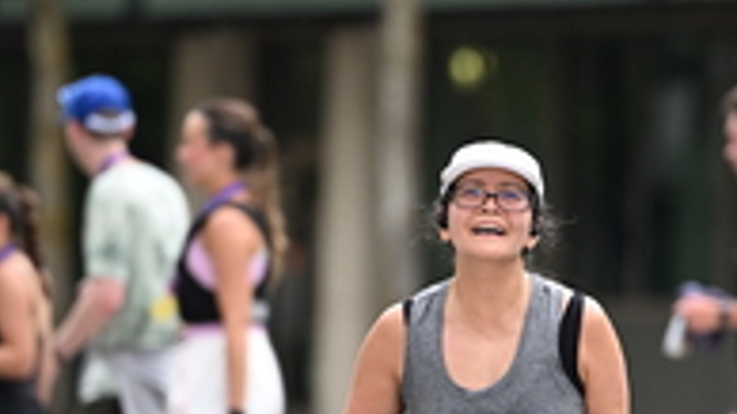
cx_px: 545
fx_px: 11624
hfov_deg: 3.6
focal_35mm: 595
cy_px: 338
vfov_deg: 2.0
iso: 640
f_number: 2.8
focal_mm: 200
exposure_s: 1/2000
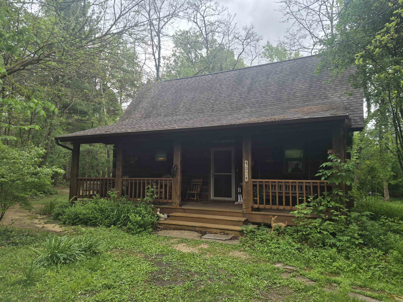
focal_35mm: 23
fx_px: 268
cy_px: 151
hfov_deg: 73.9
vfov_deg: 58.9
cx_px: 202
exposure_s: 1/2288
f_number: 1.8
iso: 80
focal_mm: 5.4
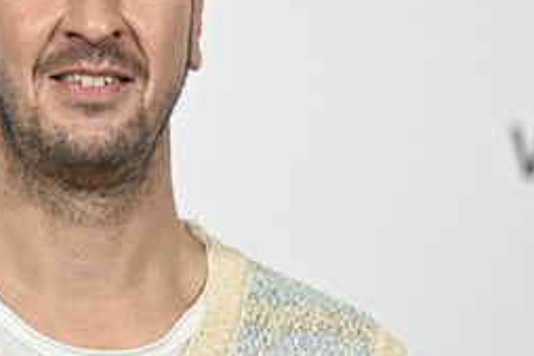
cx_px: 91
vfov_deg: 4.8
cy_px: 105
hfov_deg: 7.2
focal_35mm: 284
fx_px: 4210
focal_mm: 160
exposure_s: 1/640
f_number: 2.8
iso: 1000
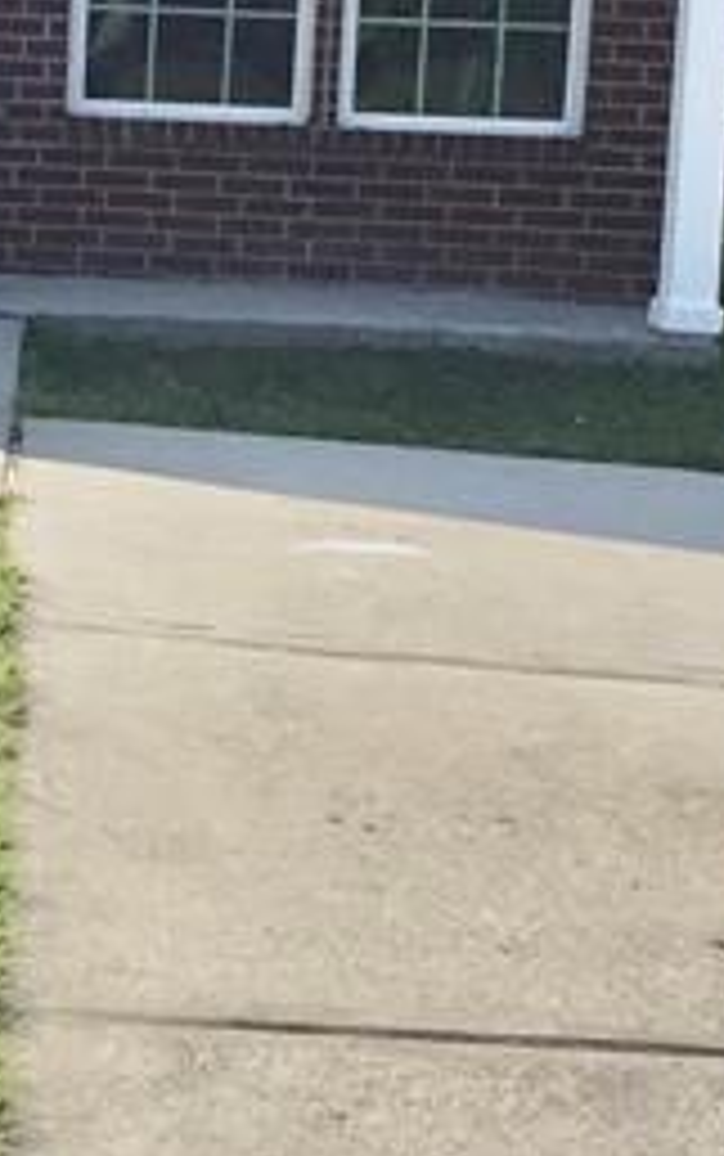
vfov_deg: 15.9
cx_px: -216
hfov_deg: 9.8
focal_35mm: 131
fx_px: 4129
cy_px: 495
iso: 25
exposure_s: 1/1508
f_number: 2.4
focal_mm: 3.3
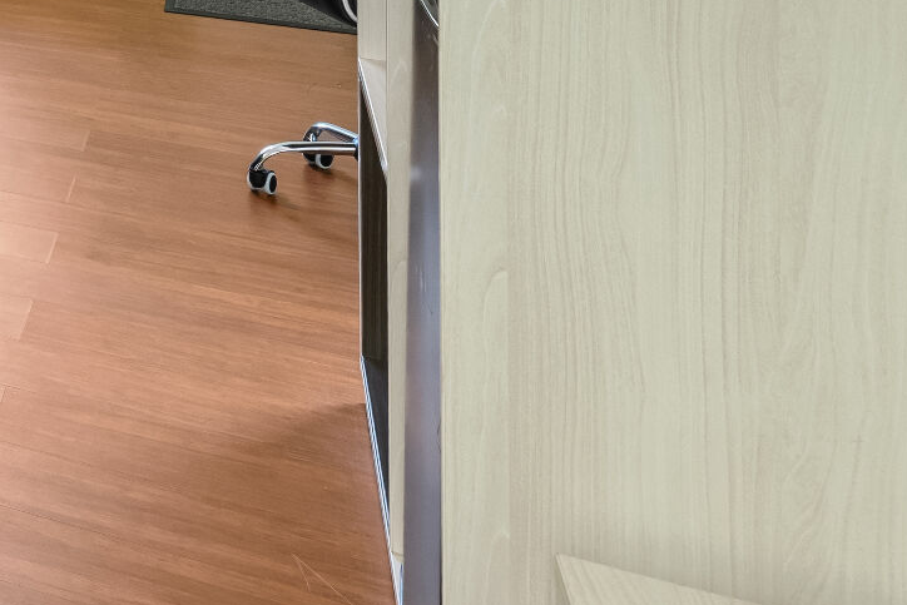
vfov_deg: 20.2
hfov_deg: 23.8
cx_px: -586
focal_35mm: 58
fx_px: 1461
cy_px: -299
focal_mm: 14
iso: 400
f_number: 8
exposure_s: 1.3
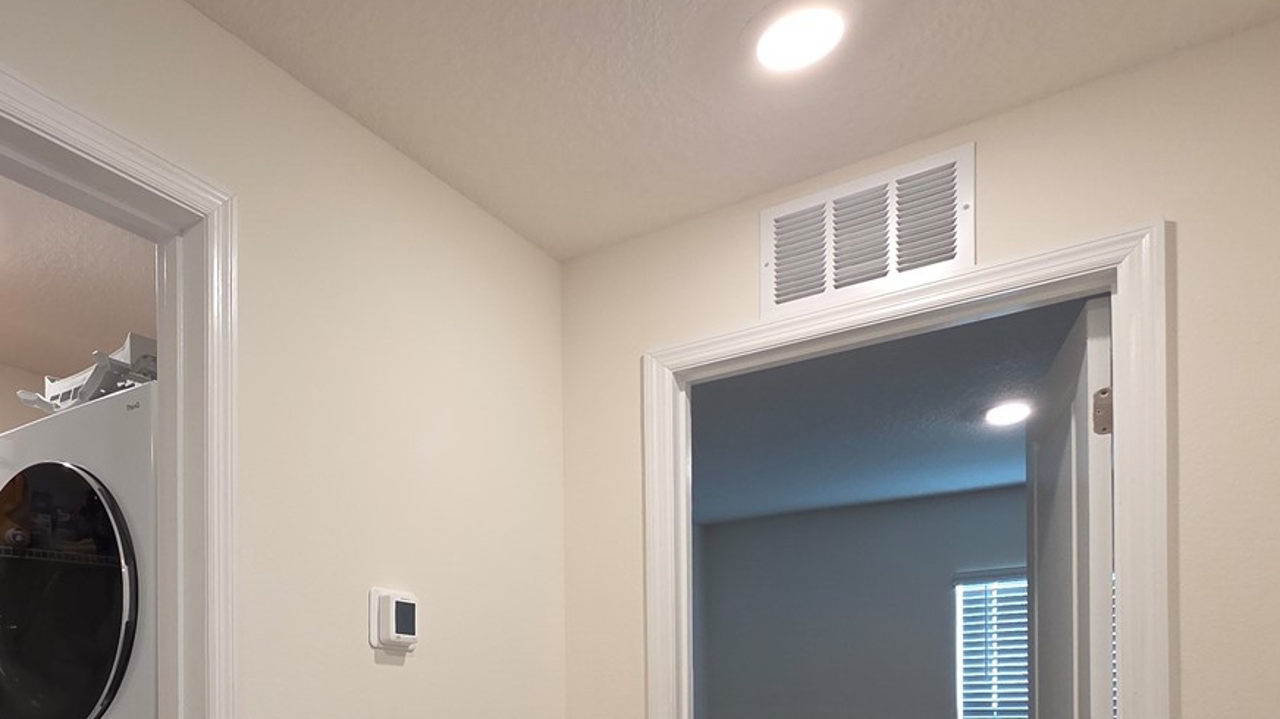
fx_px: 882
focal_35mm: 26
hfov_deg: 68.1
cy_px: 701
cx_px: 348
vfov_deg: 39.6
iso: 160
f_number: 2.2
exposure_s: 1/60
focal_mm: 2.2
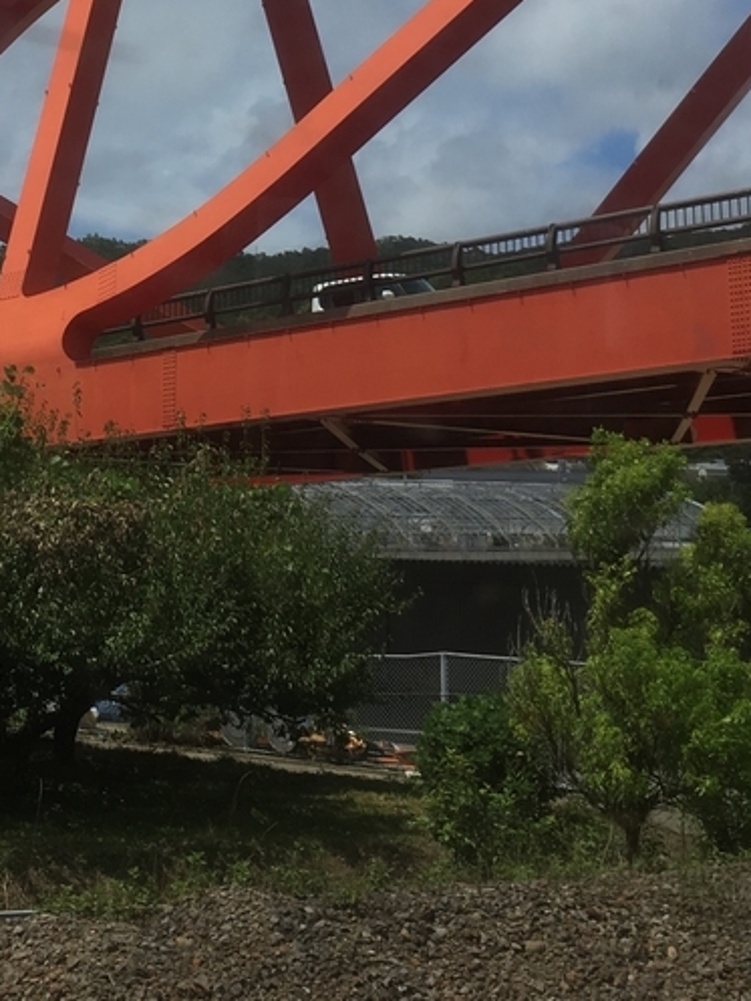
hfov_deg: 20.8
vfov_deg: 26.8
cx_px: 141
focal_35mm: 70
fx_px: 2024
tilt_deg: +11.5
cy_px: 87
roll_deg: -1.6
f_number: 2.2
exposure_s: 1/1148
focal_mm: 4.15
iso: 25
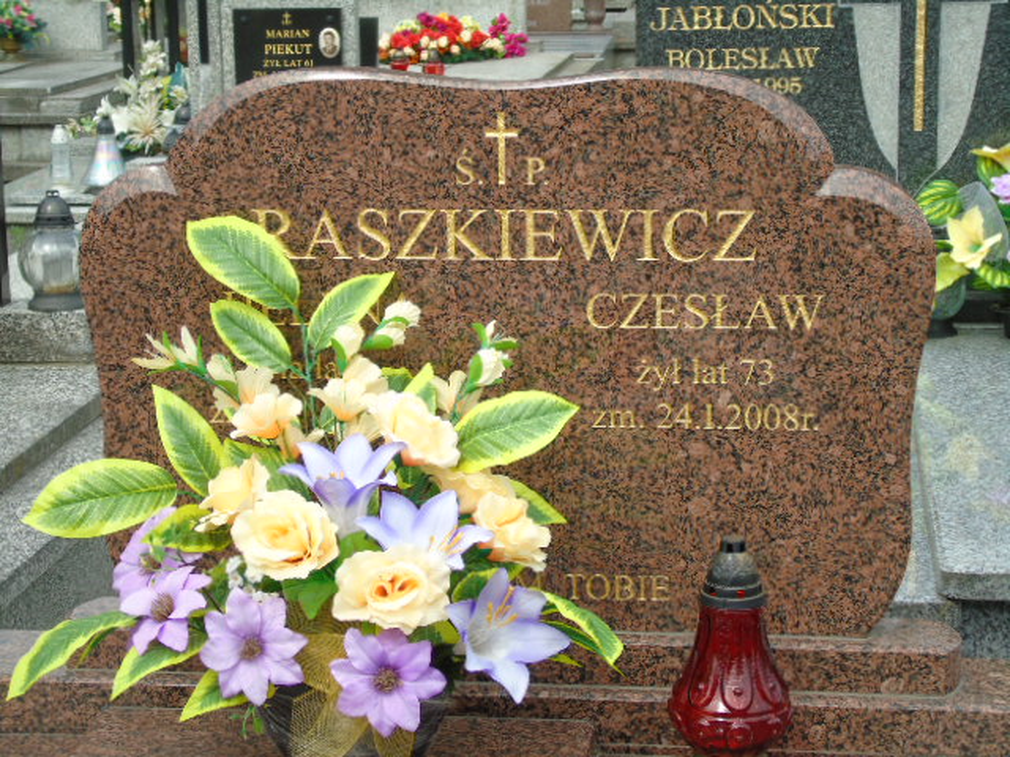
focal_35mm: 82
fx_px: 2393
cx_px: 505
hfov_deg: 23.8
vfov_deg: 18.0
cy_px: 378
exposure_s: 1/320
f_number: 4.1
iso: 80
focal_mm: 15
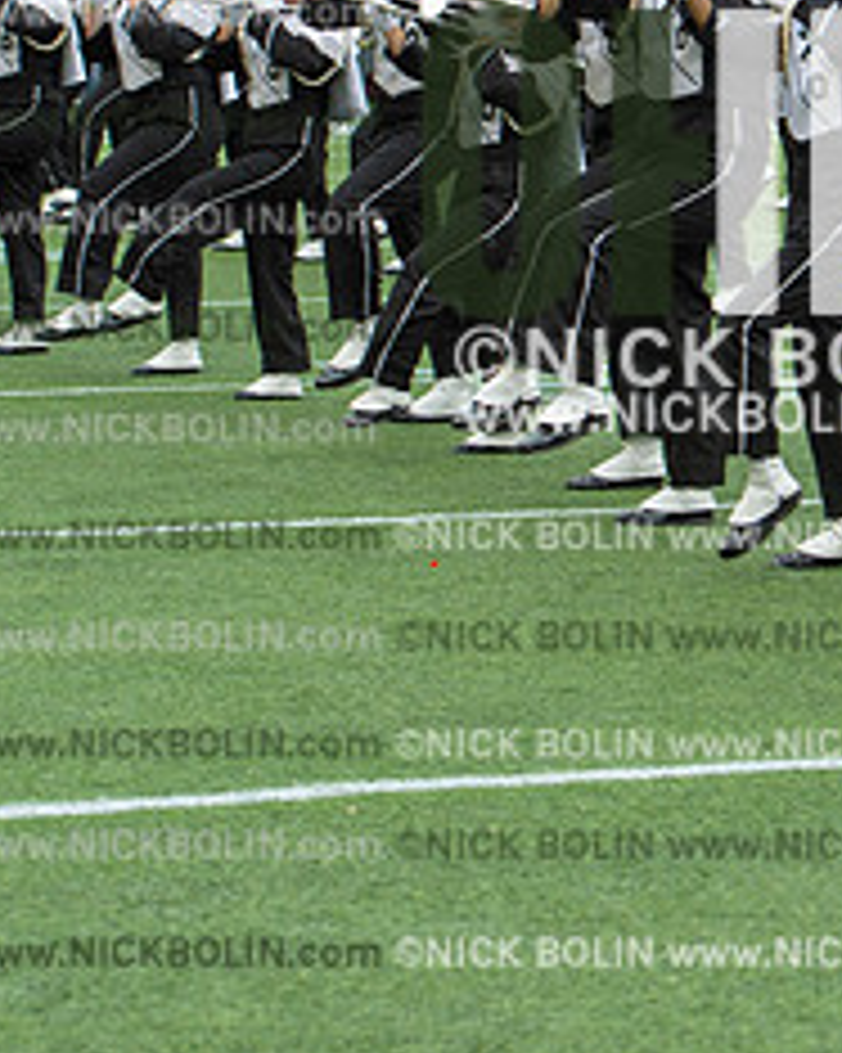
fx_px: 5081
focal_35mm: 163
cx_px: 738
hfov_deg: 9.4
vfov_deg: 11.8
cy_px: 220
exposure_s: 1/500
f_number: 4
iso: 400
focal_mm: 70
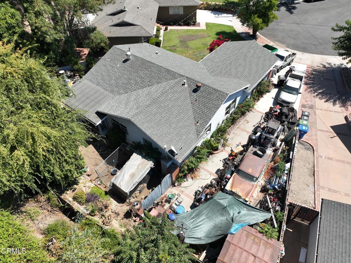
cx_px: 176
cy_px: 132
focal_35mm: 24
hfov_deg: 71.6
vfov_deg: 56.8
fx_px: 243
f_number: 2.8
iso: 110
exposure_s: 1/1250
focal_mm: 12.29
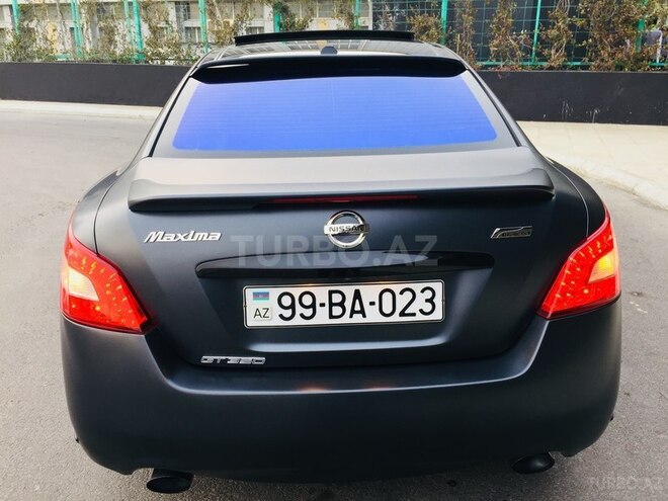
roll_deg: -0.6
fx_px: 560
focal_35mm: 29
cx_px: 334
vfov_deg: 48.2
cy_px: 250
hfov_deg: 61.7
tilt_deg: -19.8
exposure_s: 1/50
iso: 32
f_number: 2.2
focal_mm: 4.15
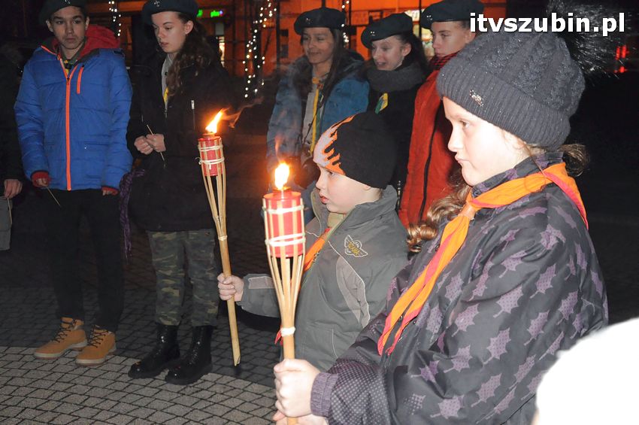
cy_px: 212
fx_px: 851
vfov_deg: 28.0
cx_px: 320
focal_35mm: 48
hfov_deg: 41.1
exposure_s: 1/60
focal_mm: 32
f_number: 5.6
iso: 3200
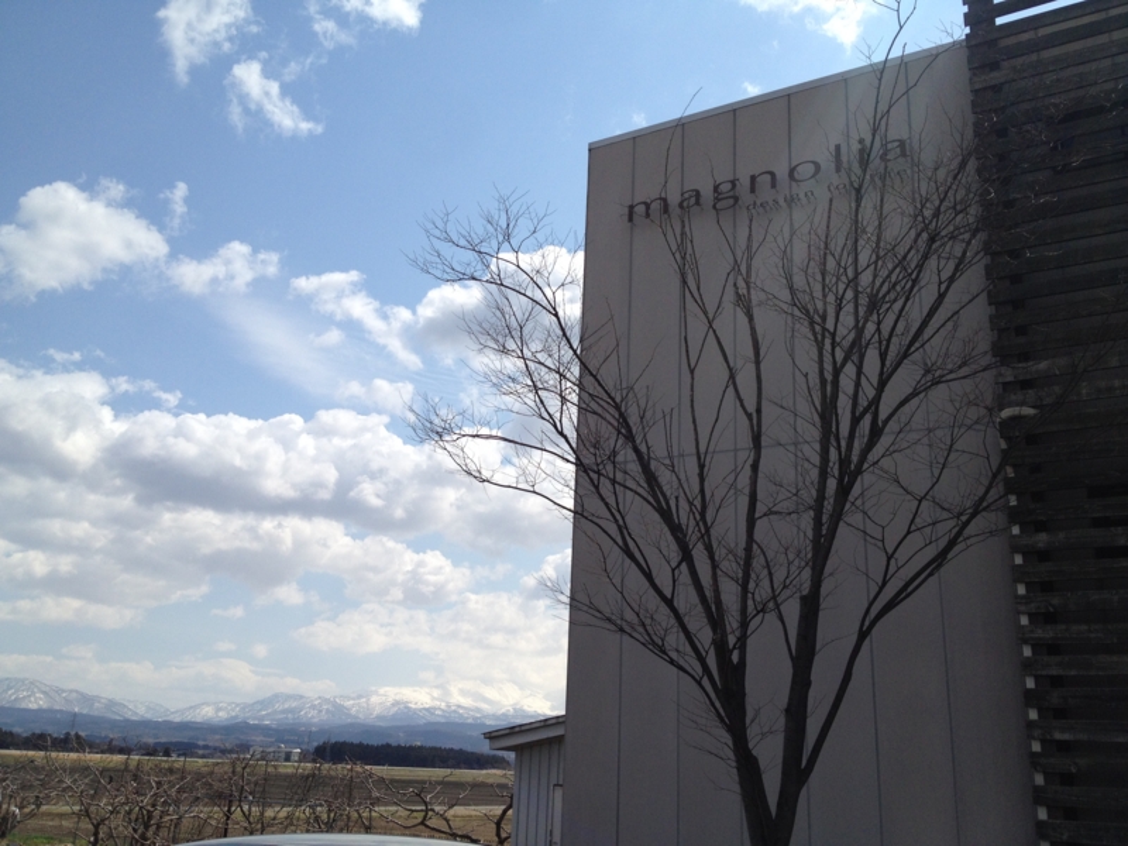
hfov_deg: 52.6
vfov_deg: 40.7
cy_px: 423
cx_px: 564
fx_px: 1141
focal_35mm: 35
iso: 50
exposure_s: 1/3247
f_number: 2.4
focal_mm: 4.28
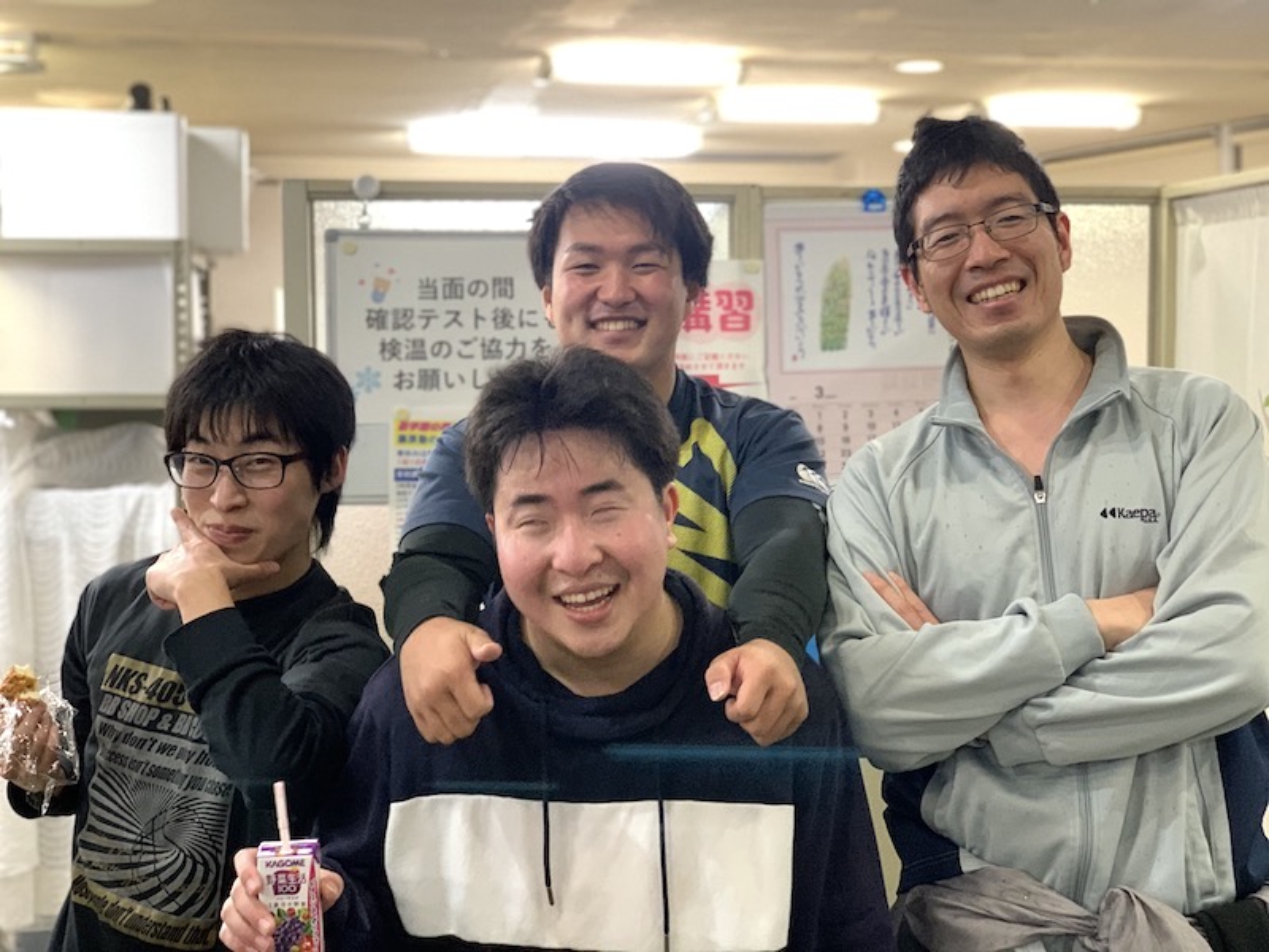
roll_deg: -0.5
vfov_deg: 28.0
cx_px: 634
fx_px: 1906
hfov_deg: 36.8
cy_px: 476
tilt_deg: -2.6
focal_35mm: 52
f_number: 2.4
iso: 320
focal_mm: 6
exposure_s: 1/40
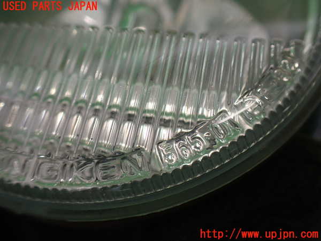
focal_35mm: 30
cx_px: 160
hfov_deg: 60.0
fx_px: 278
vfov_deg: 46.8
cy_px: 120
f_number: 2.3
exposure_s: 1/125
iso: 200
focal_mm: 5.4
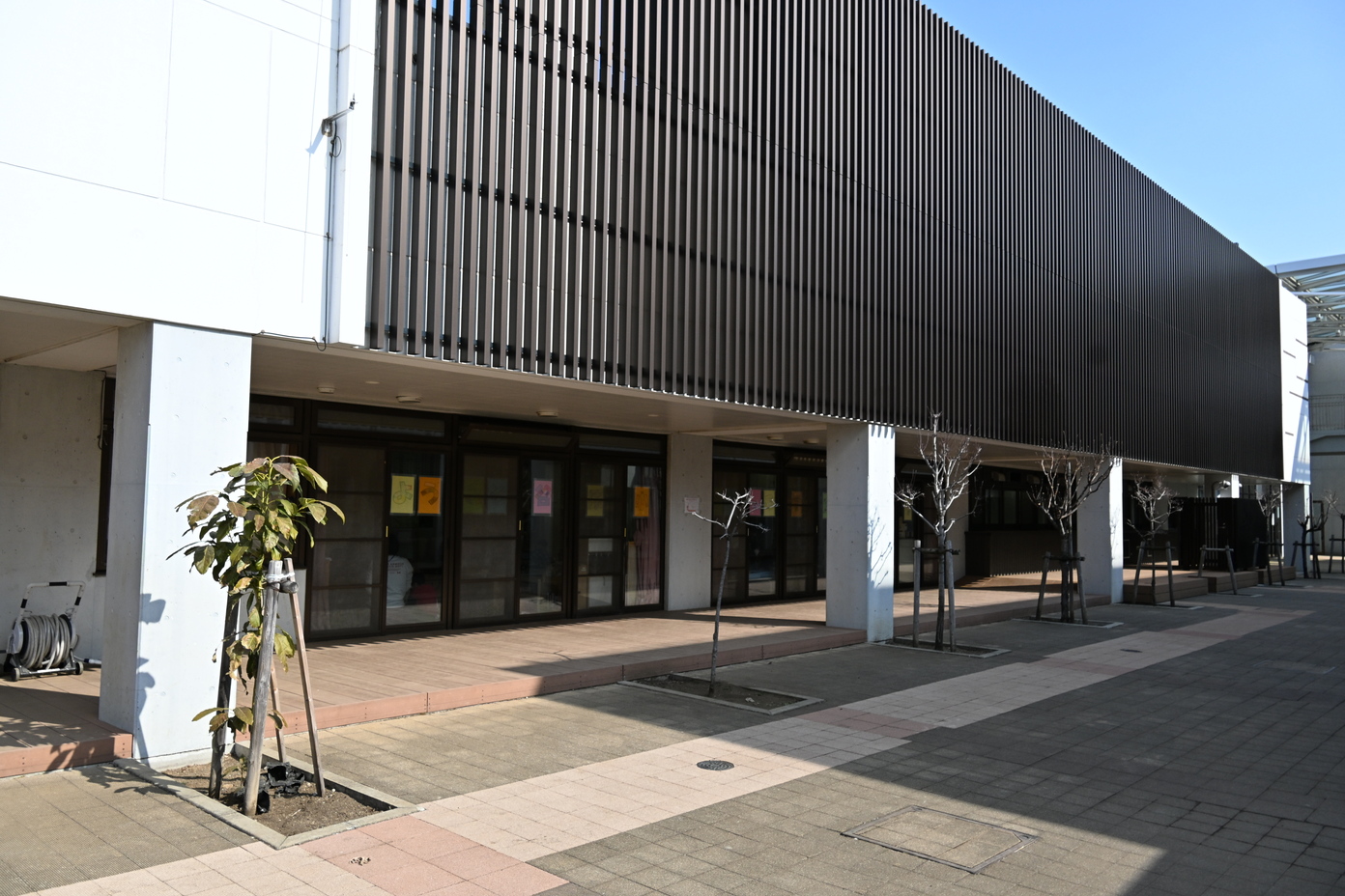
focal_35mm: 27
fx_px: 1009
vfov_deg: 47.9
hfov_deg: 67.4
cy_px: 448
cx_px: 672
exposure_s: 1/500
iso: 200
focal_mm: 18
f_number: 7.1
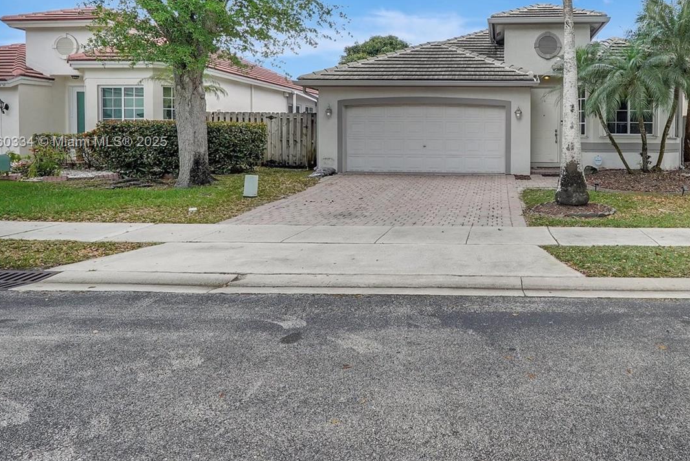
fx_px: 460
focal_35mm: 24
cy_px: 143
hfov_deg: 70.8
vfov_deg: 51.9
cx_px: 478
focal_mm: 16
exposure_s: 1/400
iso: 640
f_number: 13
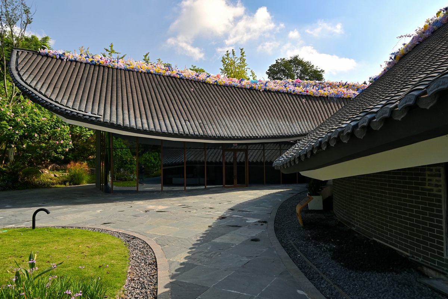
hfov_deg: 73.7
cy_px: 150
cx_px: 224
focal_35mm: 24
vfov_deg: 53.1
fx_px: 299
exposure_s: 1/320
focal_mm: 24
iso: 250
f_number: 8
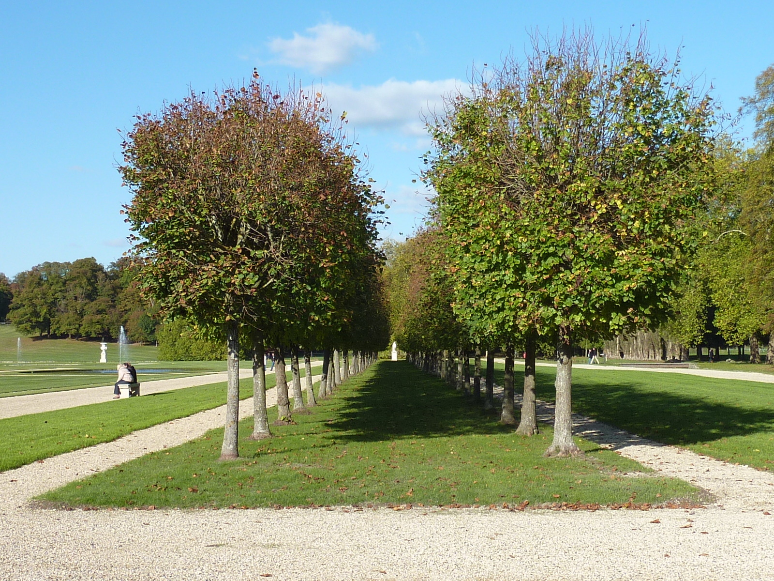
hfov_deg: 34.9
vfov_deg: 26.6
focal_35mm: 55
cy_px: 290
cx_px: 387
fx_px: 1230
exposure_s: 1/640
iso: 80
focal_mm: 5
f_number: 4
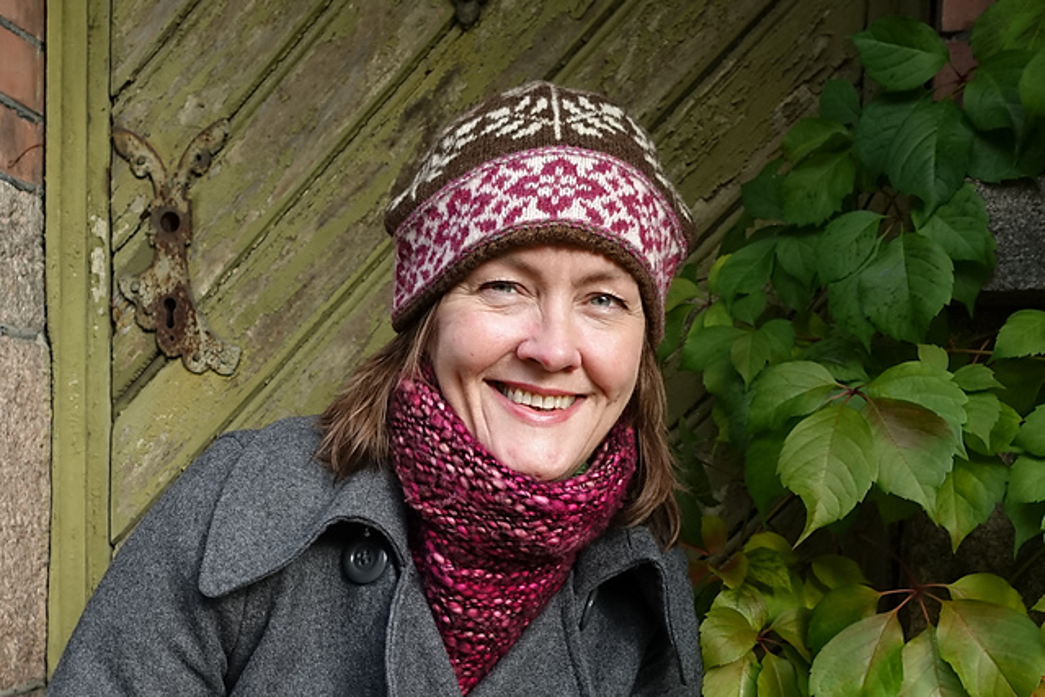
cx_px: 522
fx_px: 697
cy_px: 348
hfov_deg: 73.7
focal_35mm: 24
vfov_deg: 53.2
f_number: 3.2
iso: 125
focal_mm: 8.8
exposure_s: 1/200
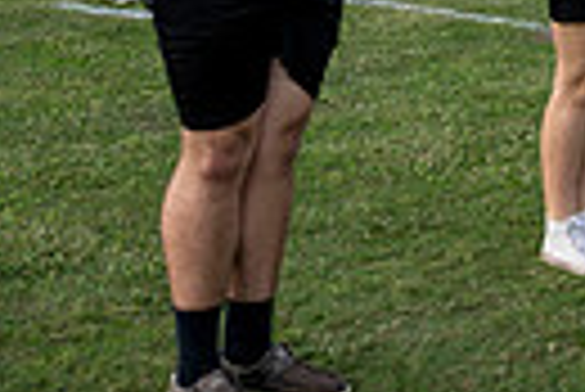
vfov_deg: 12.3
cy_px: -187
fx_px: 1741
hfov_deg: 17.7
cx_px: 796
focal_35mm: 107
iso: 125
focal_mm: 24
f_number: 2.8
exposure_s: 1/1250
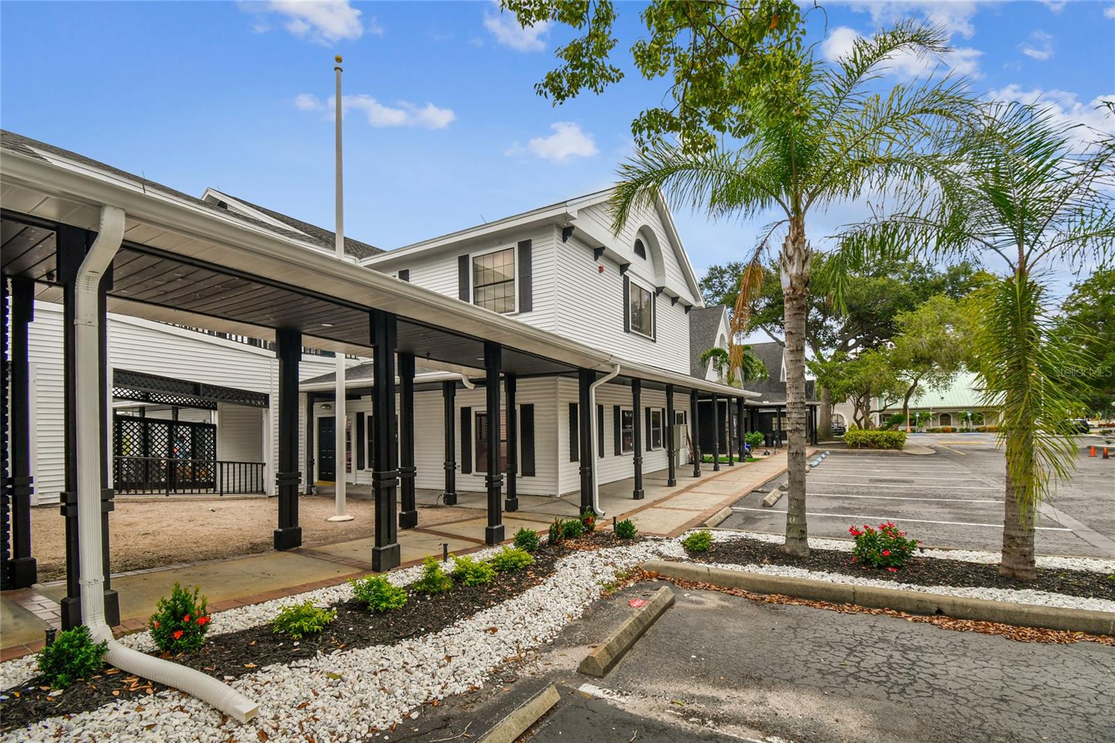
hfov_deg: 100.4
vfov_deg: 77.3
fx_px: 464
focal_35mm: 15
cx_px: 558
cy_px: 372
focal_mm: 10
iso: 100
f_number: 7.1
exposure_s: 1/80
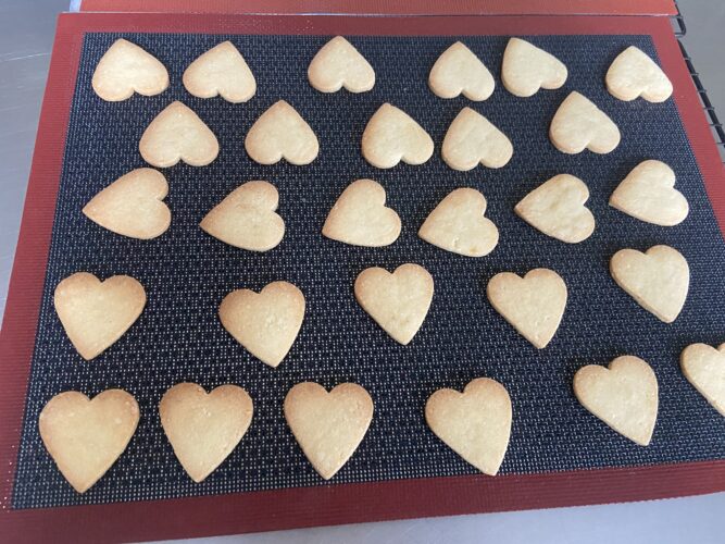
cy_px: 272
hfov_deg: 67.3
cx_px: 362
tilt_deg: -66.5
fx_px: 544
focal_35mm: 26
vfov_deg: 53.0
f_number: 1.8
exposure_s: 1/60
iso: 500
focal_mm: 4.25
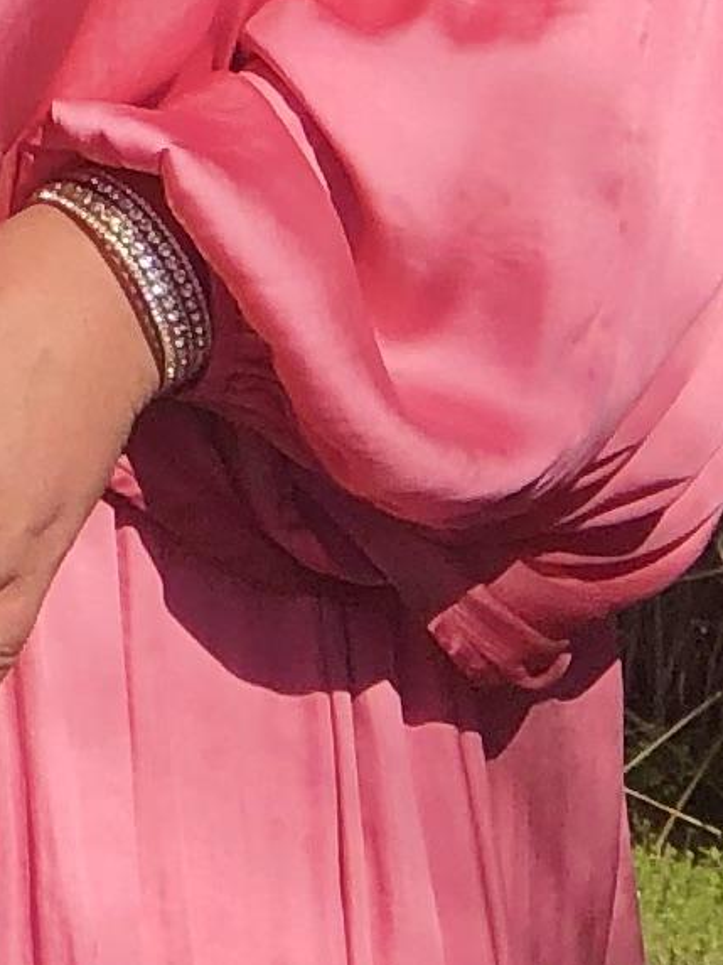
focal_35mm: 402
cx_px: -612
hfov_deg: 3.7
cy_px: -307
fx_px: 11195
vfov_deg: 4.9
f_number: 2.8
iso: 20
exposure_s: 1/960
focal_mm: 6.6
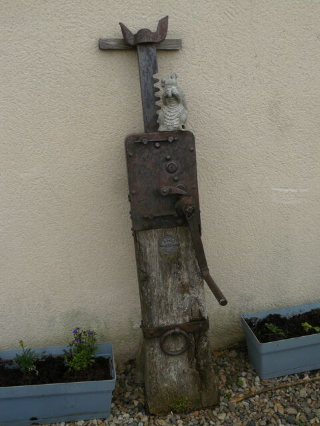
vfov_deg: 51.4
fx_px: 444
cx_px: 160
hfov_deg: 39.7
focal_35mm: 36
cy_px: 213
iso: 100
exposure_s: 1/320
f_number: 5.6
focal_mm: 6
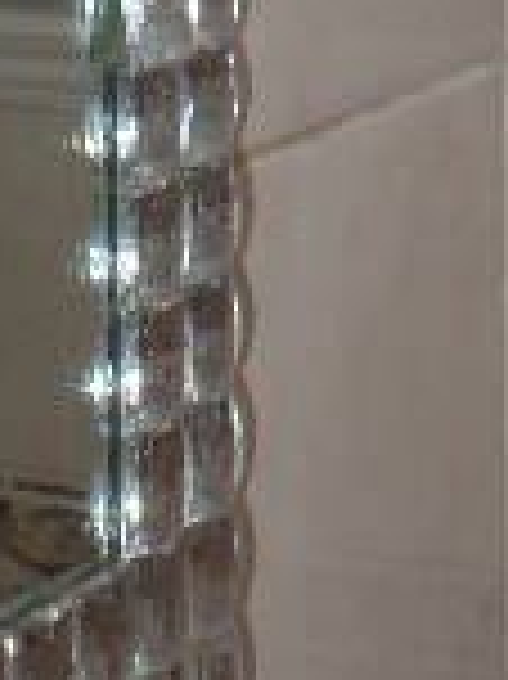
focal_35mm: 156
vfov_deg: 12.0
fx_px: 3057
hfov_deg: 9.4
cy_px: -374
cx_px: -54
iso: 100
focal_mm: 4.1
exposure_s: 1/30
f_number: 2.8
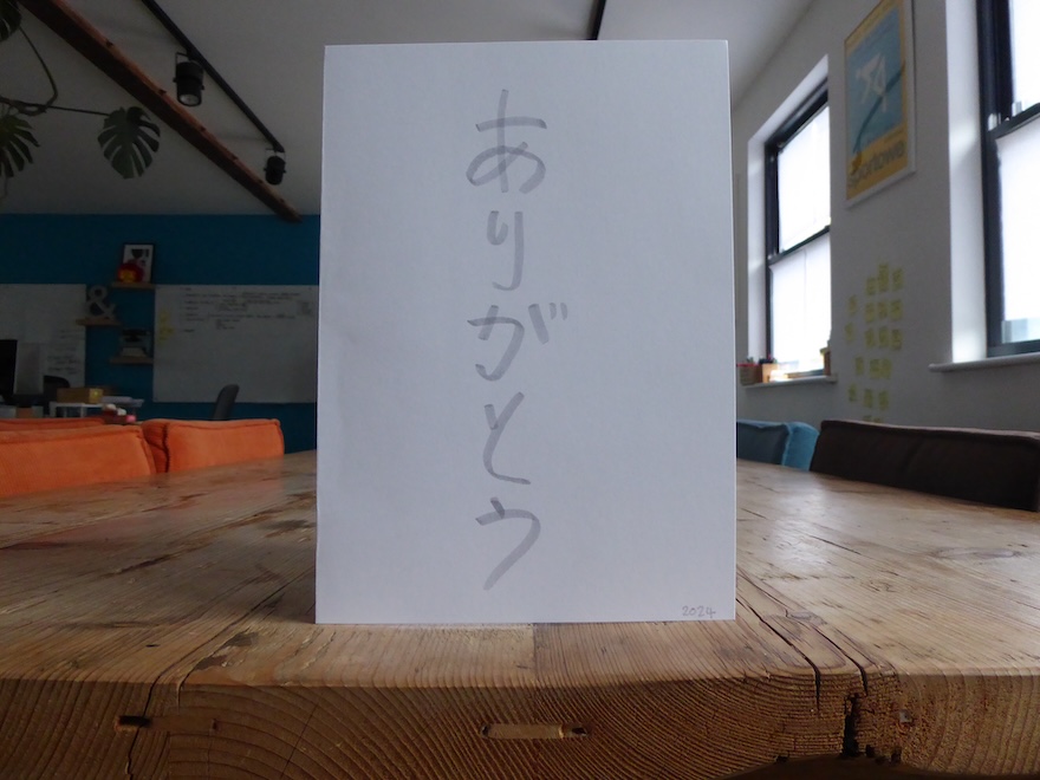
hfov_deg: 71.6
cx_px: 520
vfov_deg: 56.8
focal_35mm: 24
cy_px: 390
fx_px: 721
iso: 500
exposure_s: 1/125
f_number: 3.3
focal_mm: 4.3
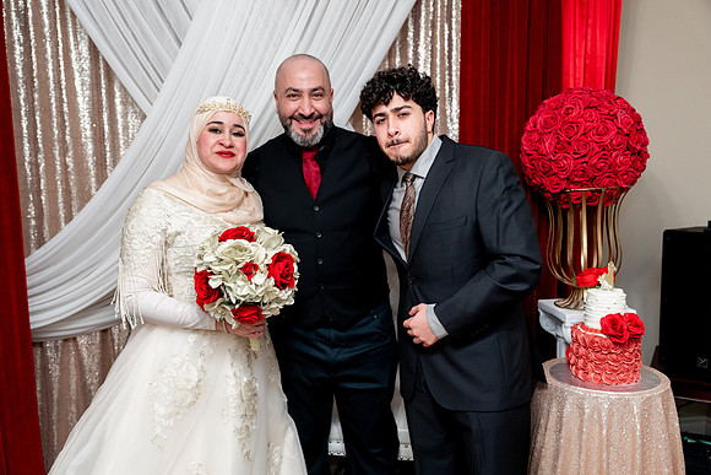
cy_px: 238
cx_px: 356
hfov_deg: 60.3
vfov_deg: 42.3
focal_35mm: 31
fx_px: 612
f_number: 2.8
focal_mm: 31
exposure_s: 1/160
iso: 1600
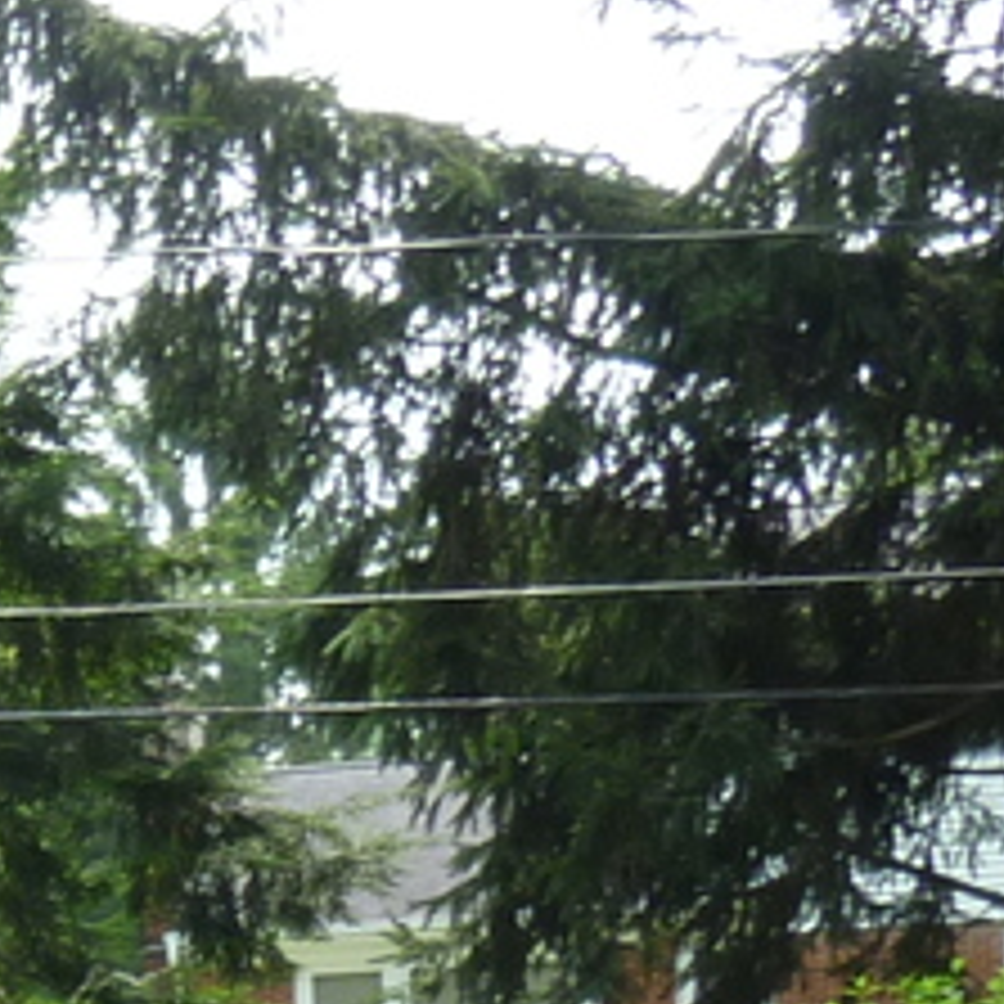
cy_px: 1580
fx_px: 4692
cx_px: -1513
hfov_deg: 10.3
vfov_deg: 11.6
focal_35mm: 143
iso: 80
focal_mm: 4.5
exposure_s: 1/160
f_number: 3.3
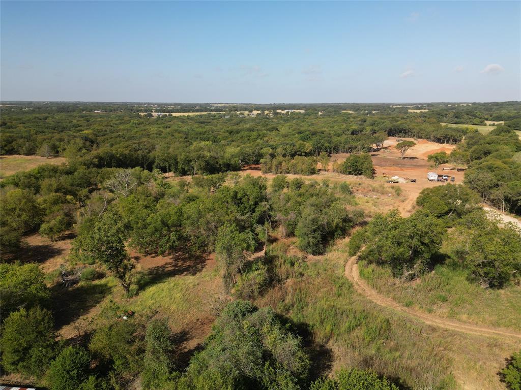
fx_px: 361
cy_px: 195
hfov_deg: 71.6
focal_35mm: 24
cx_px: 260
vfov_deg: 56.8
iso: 100
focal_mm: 6.72
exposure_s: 1/1250
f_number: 1.7
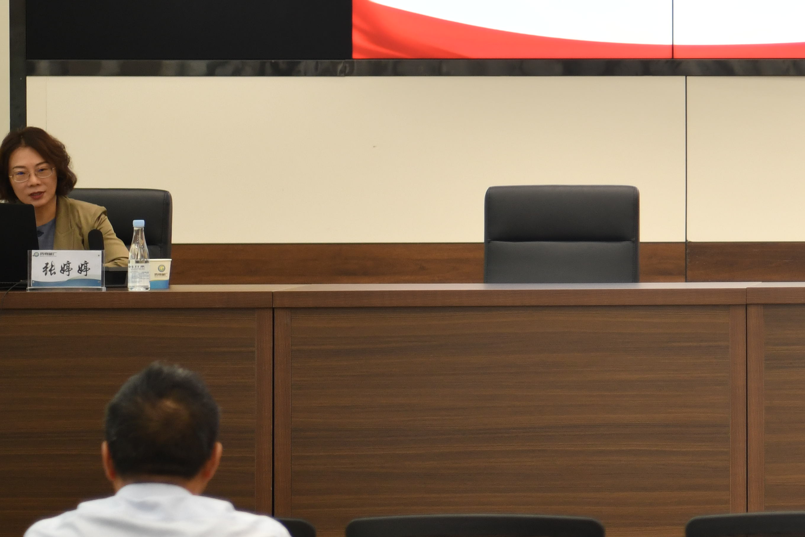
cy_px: 152
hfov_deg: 11.4
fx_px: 3935
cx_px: 1004
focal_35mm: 176
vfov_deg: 7.8
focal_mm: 58
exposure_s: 1/60
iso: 360
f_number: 2.8
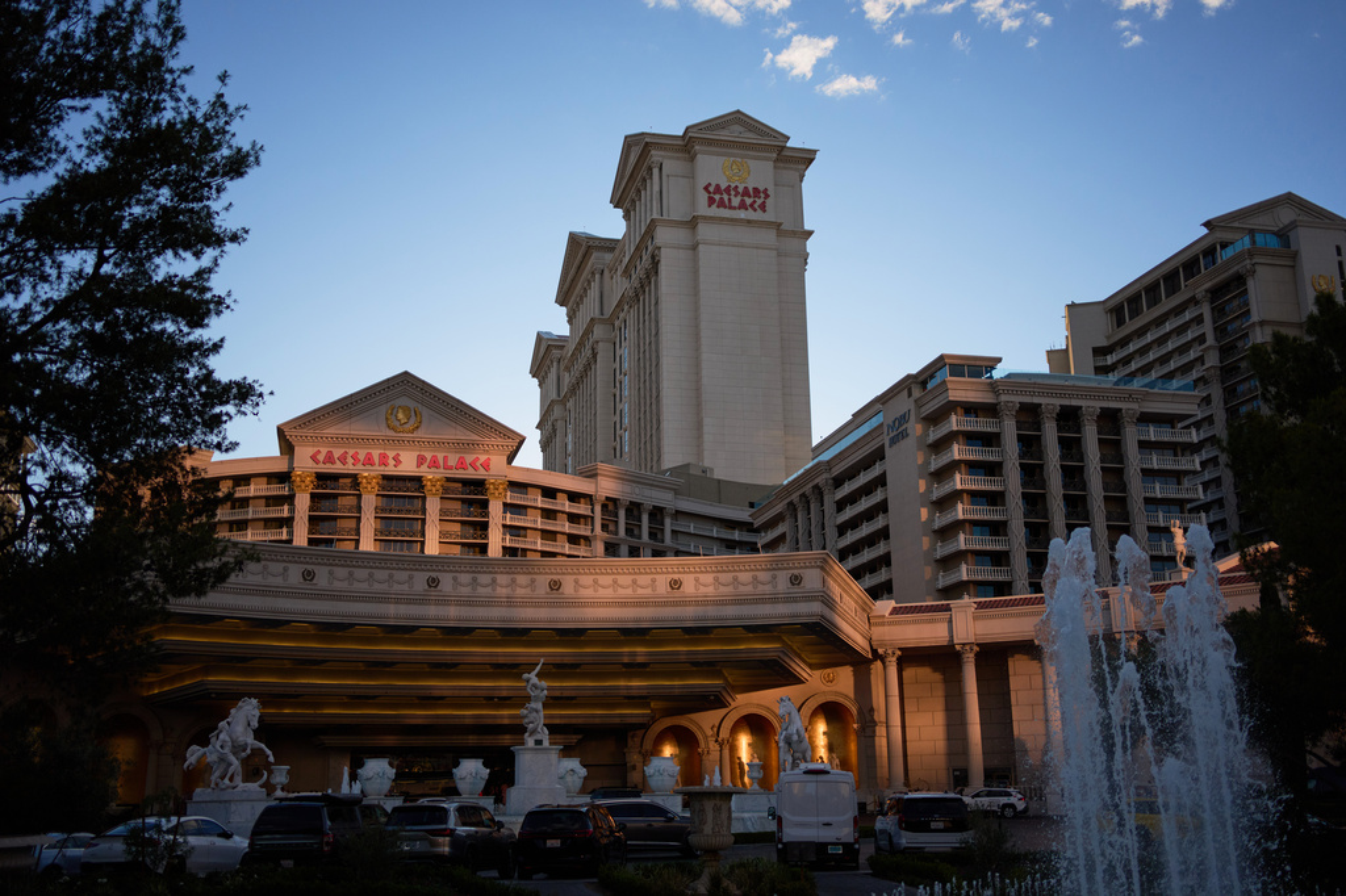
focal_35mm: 35
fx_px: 1308
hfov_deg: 54.4
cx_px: 673
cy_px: 448
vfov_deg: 37.8
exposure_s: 1/10000
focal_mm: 35
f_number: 1.8
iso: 200
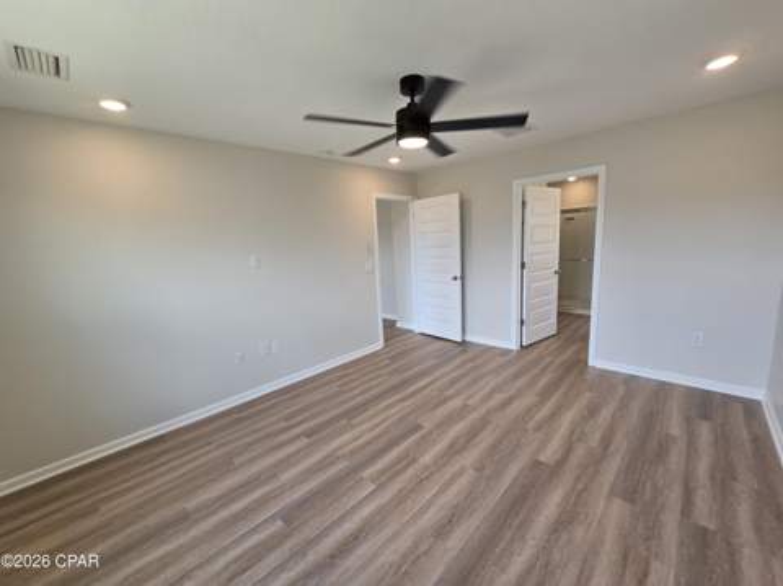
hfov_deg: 106.2
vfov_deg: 89.8
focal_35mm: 13
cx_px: 392
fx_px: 294
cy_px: 293
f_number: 2.2
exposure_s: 1/120
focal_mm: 2.2
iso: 80
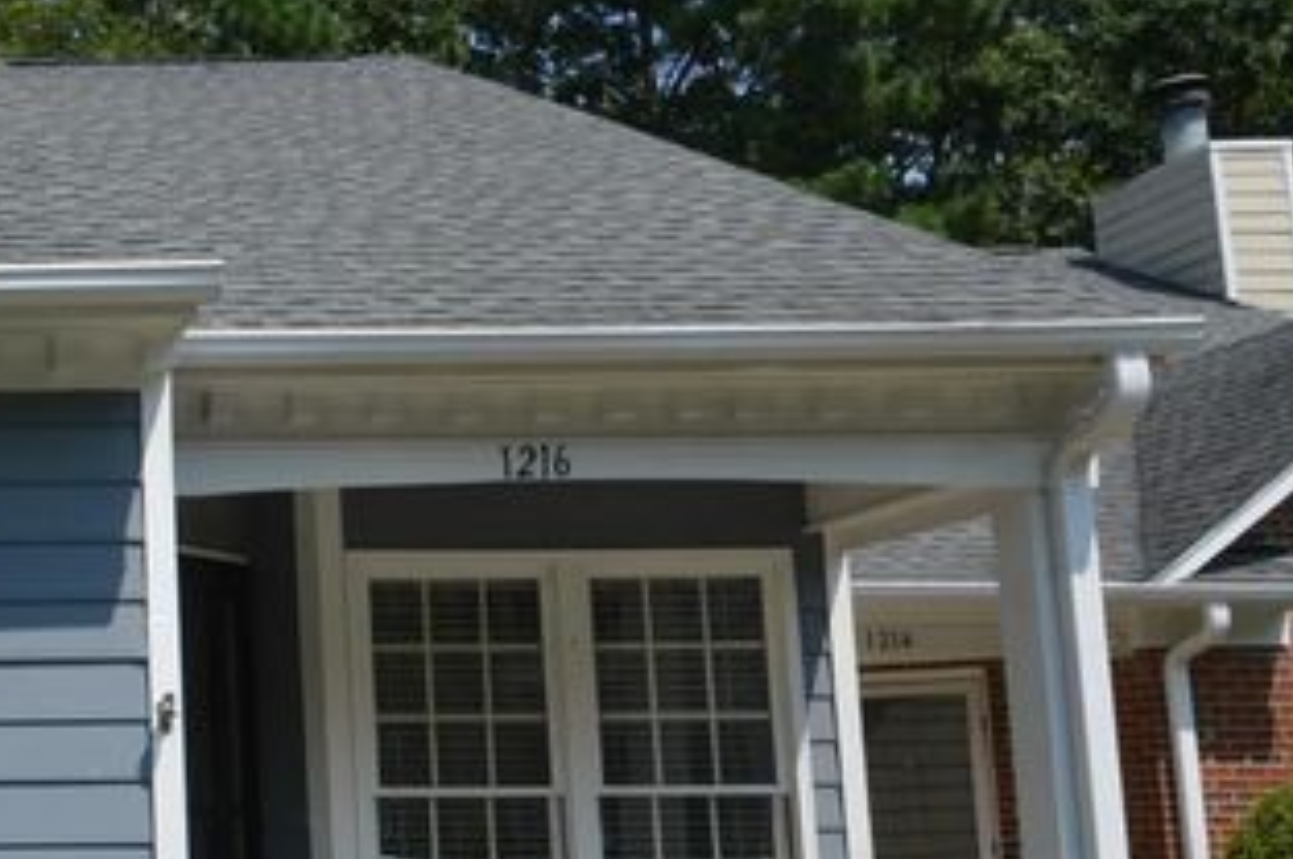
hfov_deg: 33.1
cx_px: -256
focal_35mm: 49
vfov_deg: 27.3
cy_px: 588
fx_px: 1758
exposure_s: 1/250
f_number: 8
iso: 100
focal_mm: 10
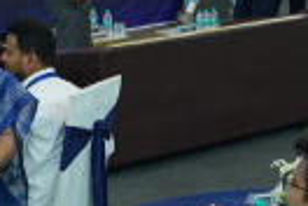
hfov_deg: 13.5
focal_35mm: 151
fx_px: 1292
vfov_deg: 9.1
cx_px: 238
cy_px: 156
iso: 1600
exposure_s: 1/160
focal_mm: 40
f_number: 5
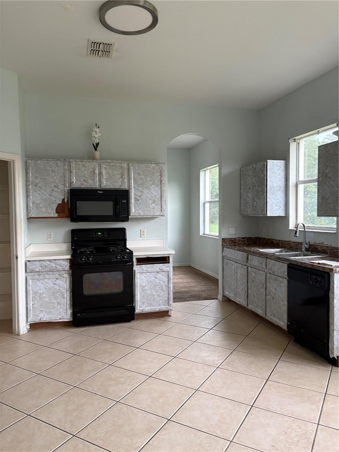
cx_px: 170
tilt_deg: +0.8
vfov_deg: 67.3
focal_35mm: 26
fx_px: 339
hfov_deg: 53.1
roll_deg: -0.1
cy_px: 226
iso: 200
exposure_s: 1/60
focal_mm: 5.96
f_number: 1.6
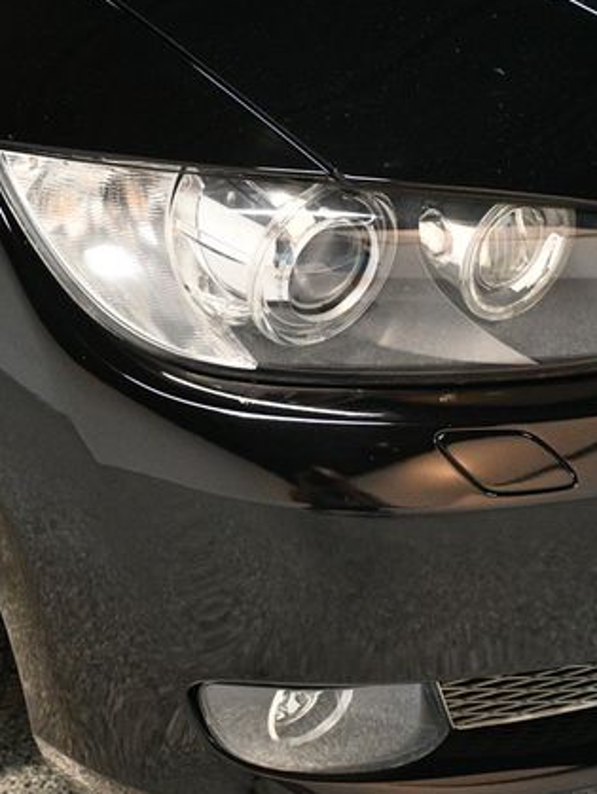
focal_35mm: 88
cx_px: 330
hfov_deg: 16.8
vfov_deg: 22.2
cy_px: 396
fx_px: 2020
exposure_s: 1/80
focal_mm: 40
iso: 3200
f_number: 4.5
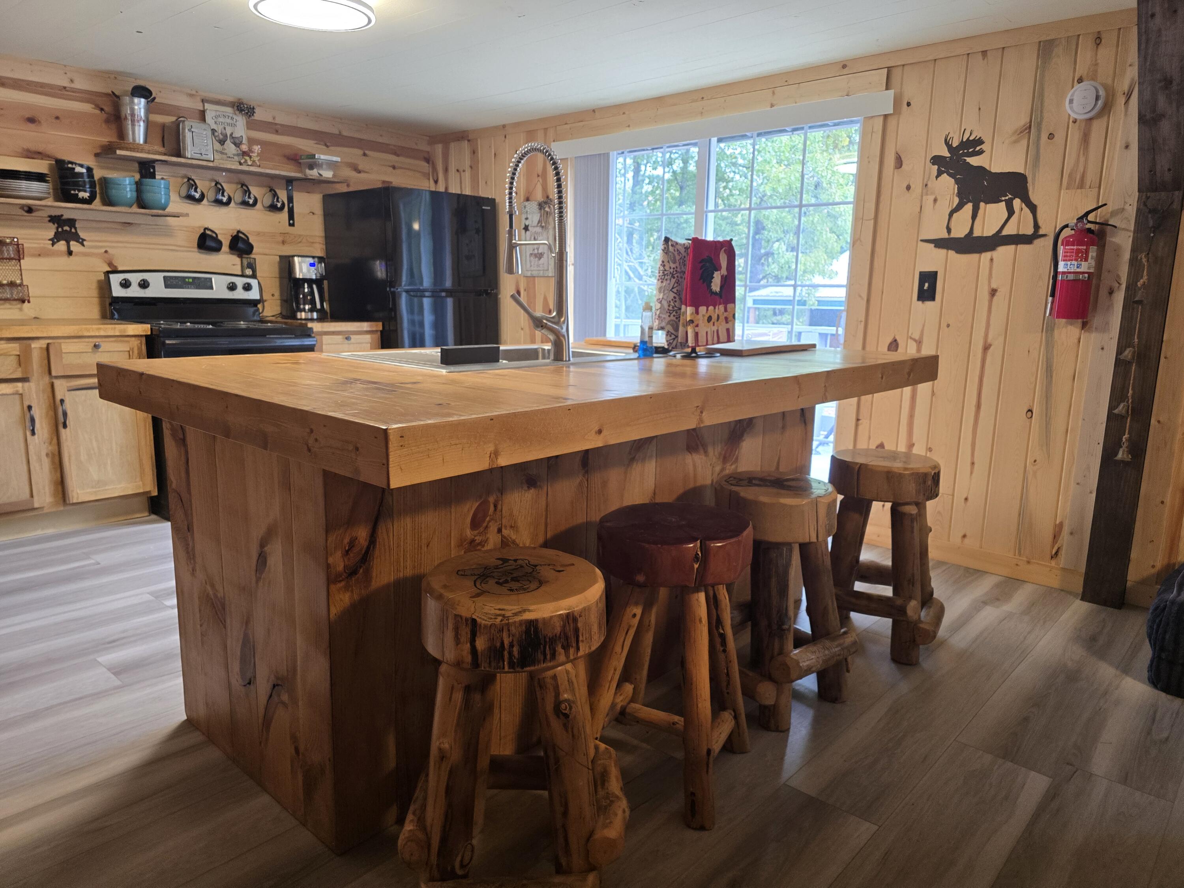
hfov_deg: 73.9
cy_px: 444
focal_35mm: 23
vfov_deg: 58.9
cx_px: 592
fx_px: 787
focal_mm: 6.3
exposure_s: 1/120
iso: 250
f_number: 1.7
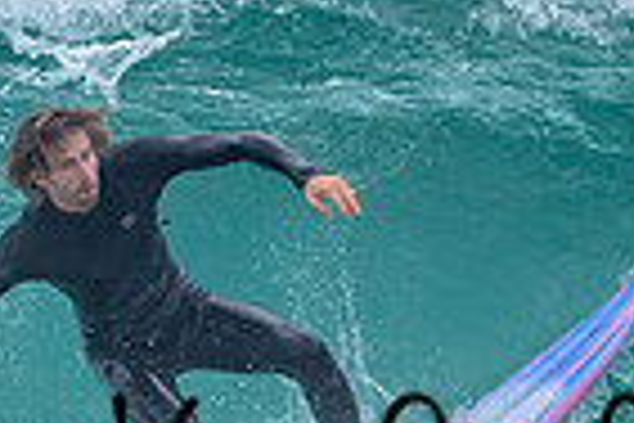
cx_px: 251
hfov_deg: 0.5
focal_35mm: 4510
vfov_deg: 0.3
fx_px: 79420
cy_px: 700
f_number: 6.3
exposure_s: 1/2000
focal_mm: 800
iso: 400
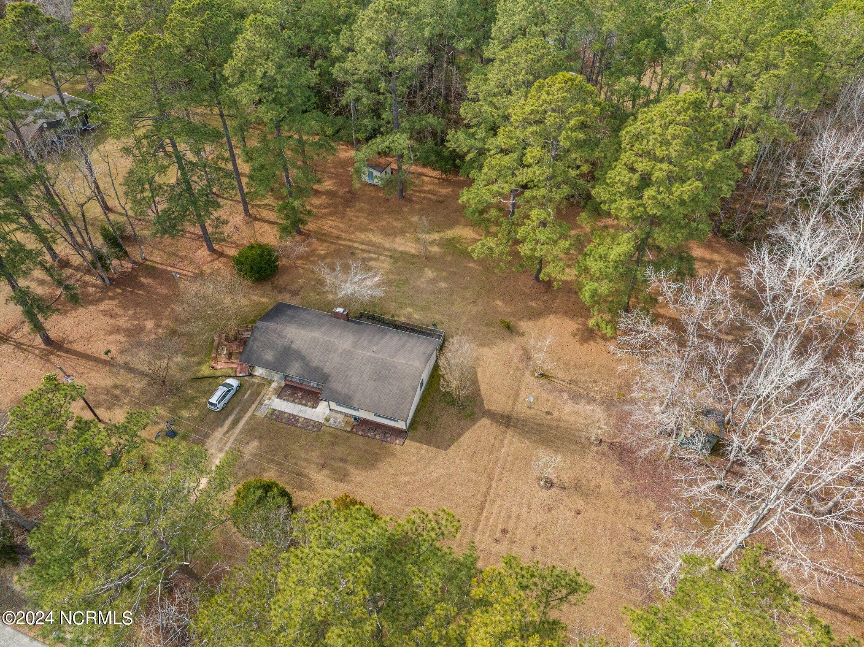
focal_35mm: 24
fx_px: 599
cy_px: 324
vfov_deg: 56.8
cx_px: 432
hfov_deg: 71.6
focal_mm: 12.29
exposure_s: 1/1250
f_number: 5.6
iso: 760
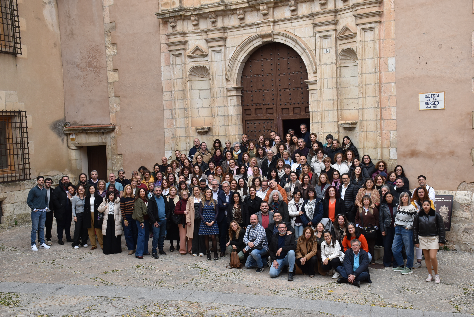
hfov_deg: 41.1
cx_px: 237
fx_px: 632
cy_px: 158
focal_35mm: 48
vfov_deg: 28.1
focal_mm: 32
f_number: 8
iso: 400
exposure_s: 1/250
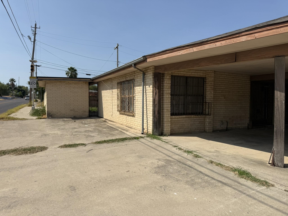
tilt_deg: -0.8
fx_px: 200
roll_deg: -0.5
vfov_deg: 56.8
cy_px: 108
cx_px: 144
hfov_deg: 71.6
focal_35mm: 24
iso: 80
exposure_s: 1/6711
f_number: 1.78
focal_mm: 6.76
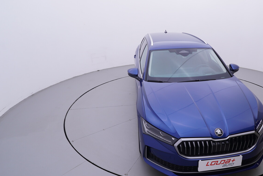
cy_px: 82
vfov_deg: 45.5
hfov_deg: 63.3
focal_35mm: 29
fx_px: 209
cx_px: 166
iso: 200
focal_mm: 15
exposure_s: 1/80
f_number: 5
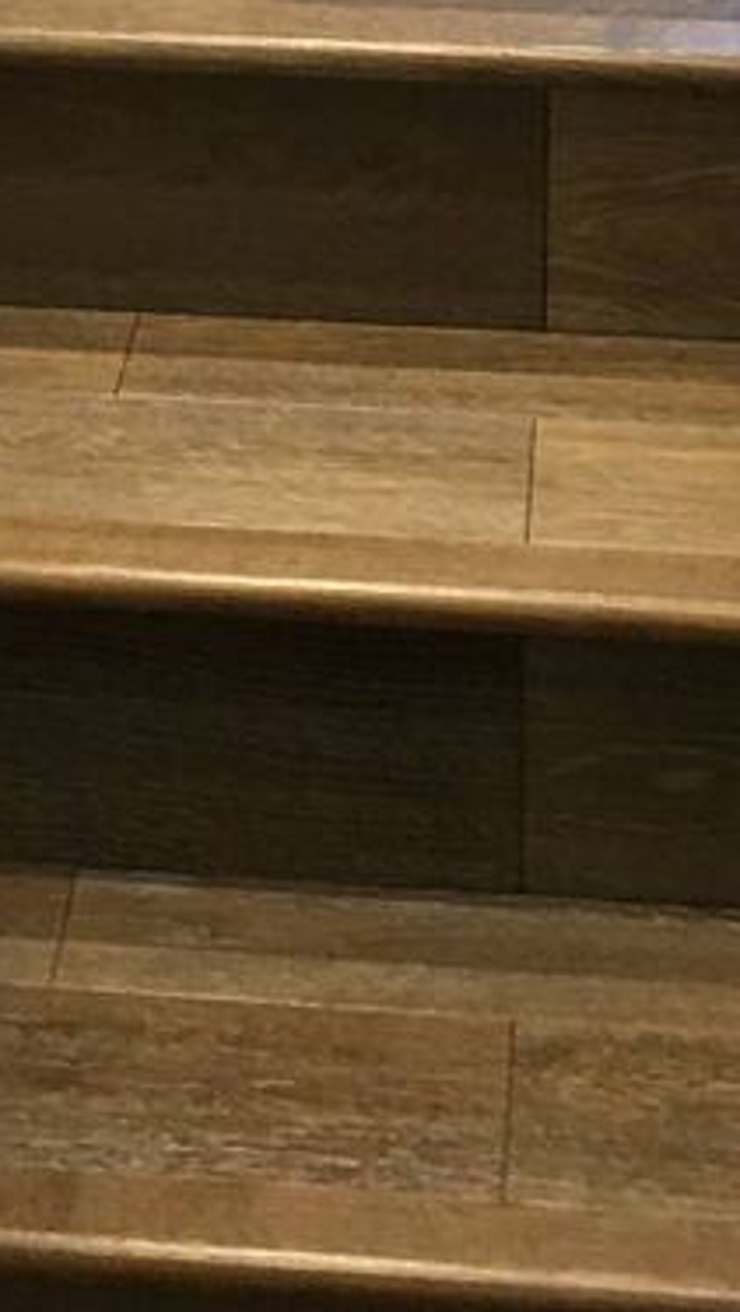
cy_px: -481
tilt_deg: -11.7
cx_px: 42
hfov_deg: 9.0
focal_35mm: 135
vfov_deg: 15.0
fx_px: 4699
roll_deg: -0.2
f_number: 2.2
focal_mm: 4.15
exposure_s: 1/17
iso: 64
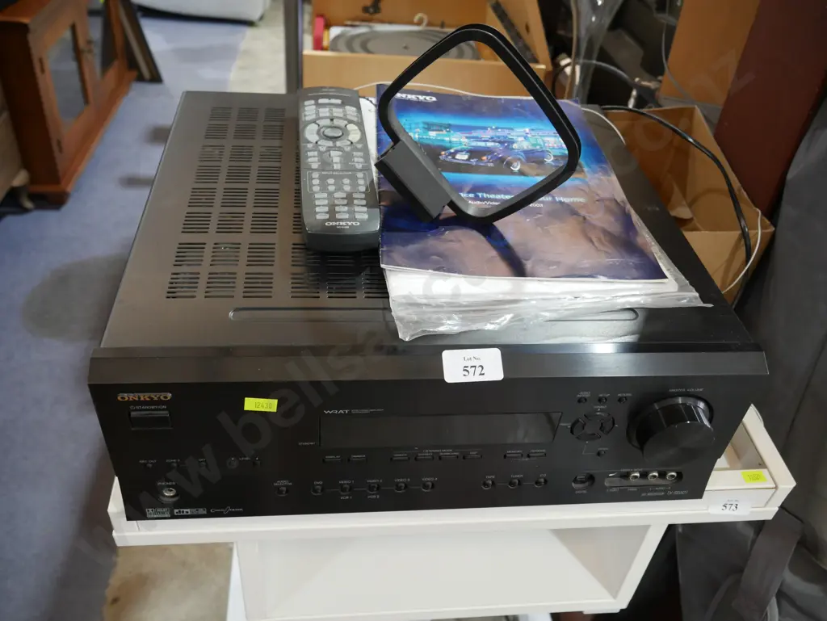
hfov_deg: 59.9
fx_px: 717
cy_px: 310
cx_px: 414
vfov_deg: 46.8
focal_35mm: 30
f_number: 4.5
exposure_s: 1/60
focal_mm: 15
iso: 800
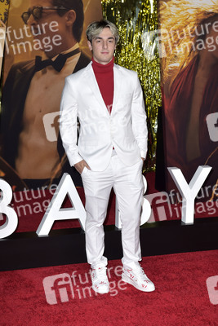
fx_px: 599
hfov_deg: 20.6
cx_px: 109
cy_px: 163
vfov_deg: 30.5
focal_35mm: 66
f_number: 6.3
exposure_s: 1/250
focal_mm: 66
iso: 800
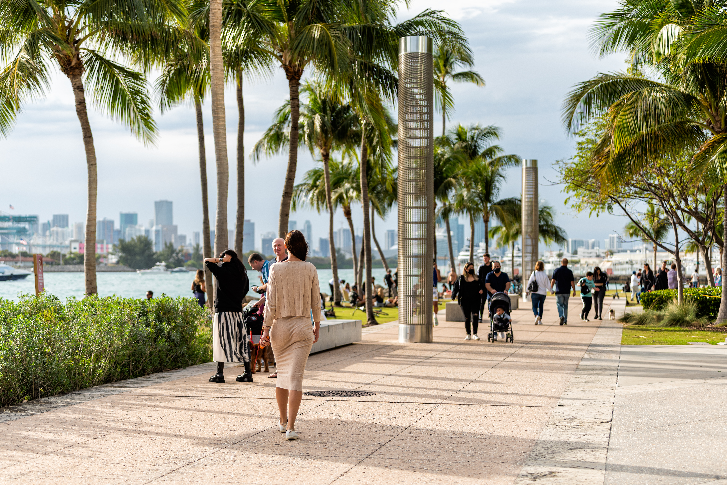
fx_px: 1414
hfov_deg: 28.8
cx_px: 364
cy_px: 242
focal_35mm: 70
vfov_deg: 19.5
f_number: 2.8
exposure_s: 1/1250
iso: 64
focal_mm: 70
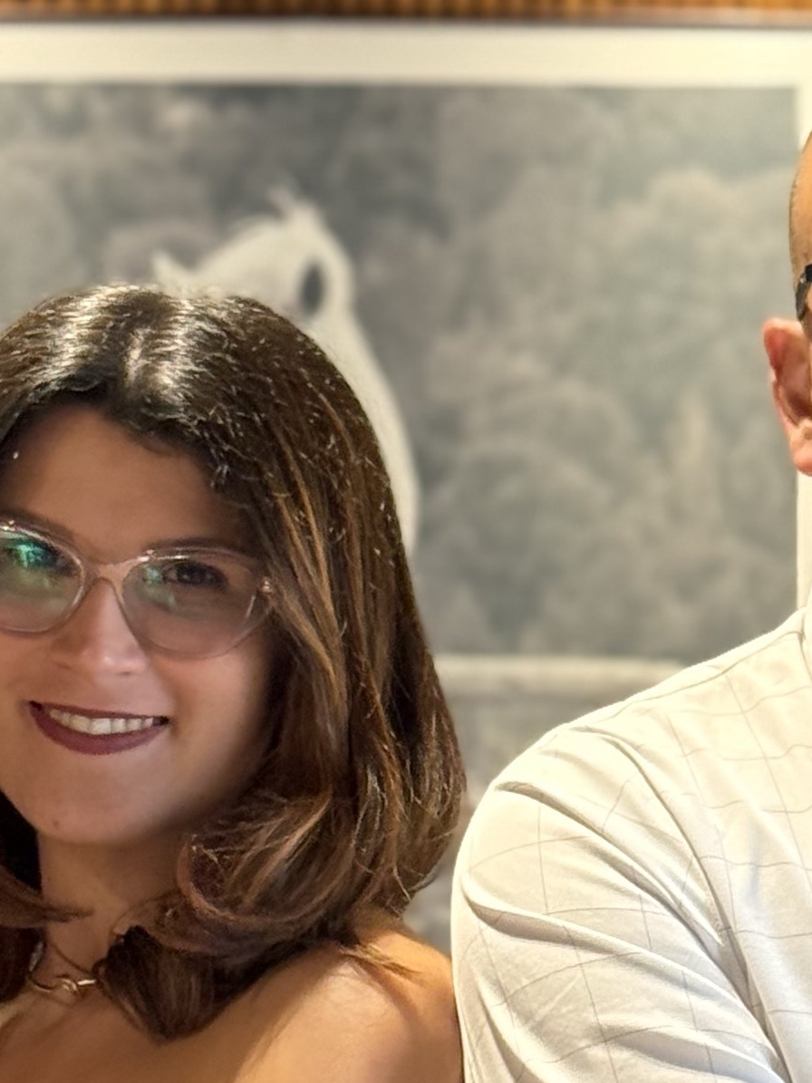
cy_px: 1020
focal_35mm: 162
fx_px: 5068
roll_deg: -0.5
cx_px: 592
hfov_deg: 9.1
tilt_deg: -2.7
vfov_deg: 12.1
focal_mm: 6.76
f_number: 1.78
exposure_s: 1/60
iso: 200
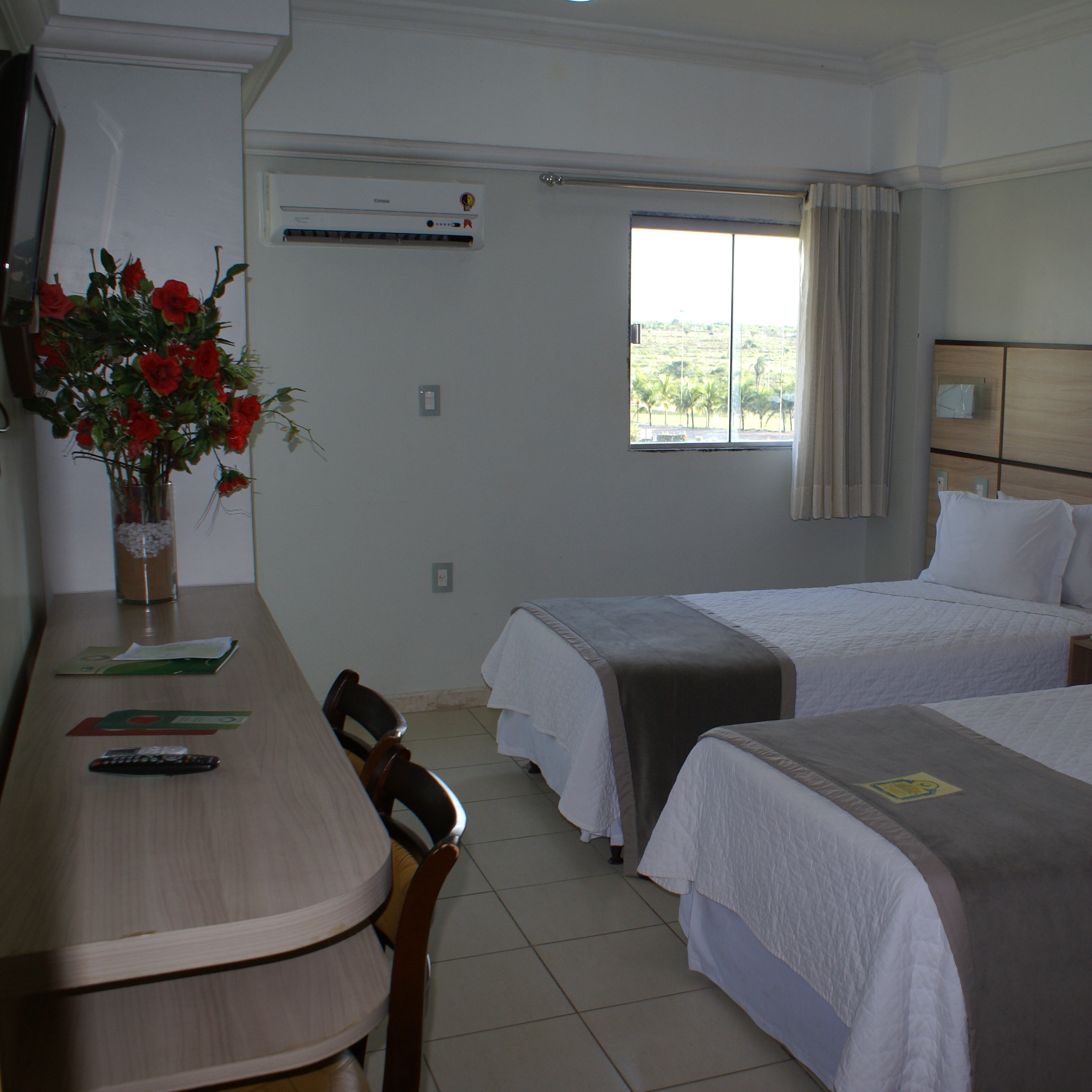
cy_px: 544
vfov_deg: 47.2
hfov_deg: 46.3
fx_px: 1249
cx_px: 746
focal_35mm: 35
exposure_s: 1/80
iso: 250
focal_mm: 18
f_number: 5.6
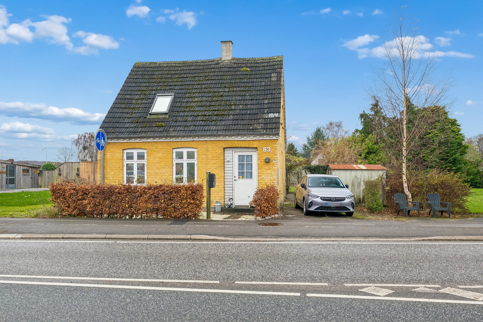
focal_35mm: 30
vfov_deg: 43.6
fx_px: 402
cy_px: 161
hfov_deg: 61.9
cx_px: 242
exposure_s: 1/30
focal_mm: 20
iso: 400
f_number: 6.3
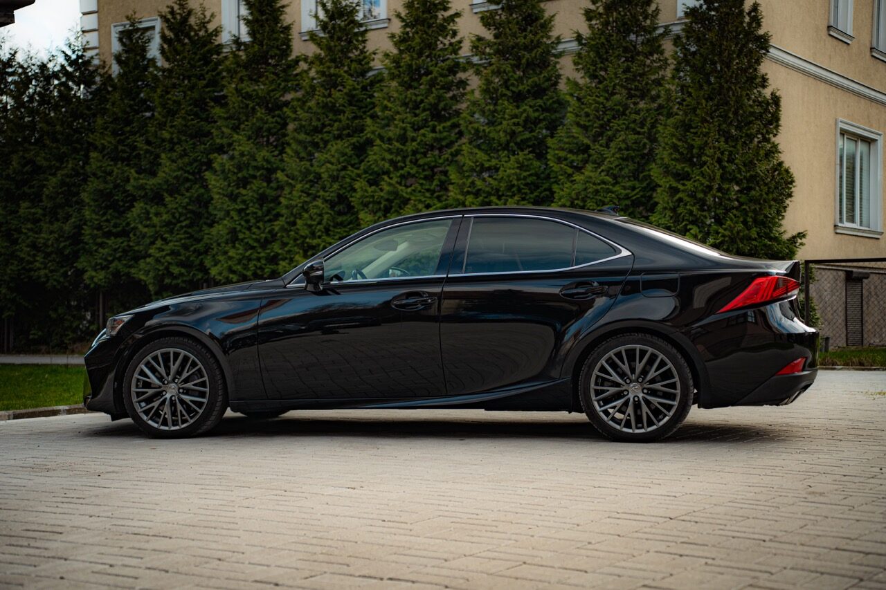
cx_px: 443
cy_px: 295
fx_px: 1230
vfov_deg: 27.0
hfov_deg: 39.6
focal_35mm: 50
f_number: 2.8
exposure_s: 1/400
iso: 125
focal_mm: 50
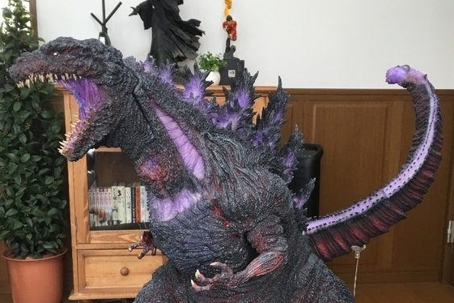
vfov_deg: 30.8
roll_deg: -0.9
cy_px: 216
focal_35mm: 43
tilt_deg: -12.4
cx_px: 229
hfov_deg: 45.4
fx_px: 542
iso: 25
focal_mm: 4.15
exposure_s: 1/30
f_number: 2.2
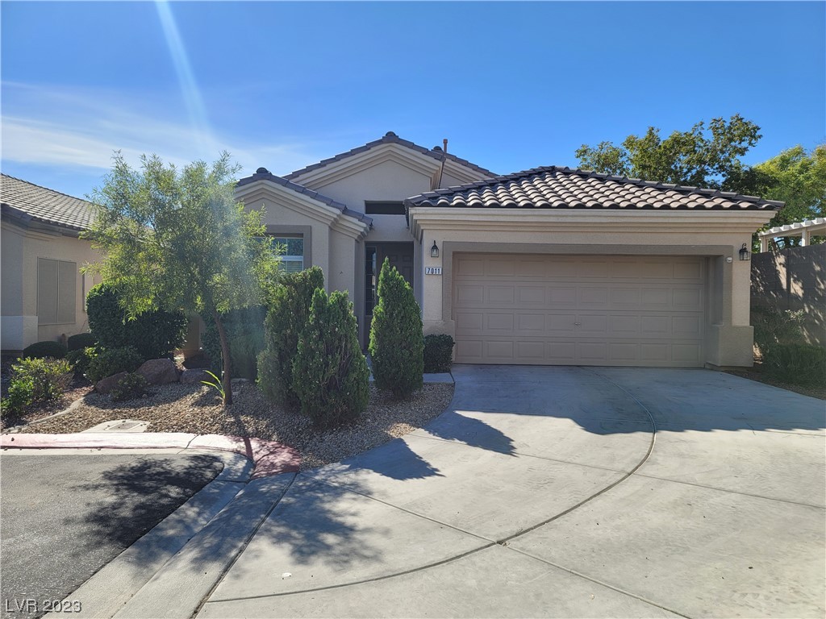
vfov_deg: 54.9
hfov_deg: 69.4
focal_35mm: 25
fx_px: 597
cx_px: 413
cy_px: 310
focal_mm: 7
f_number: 1.8
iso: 20
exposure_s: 1/909
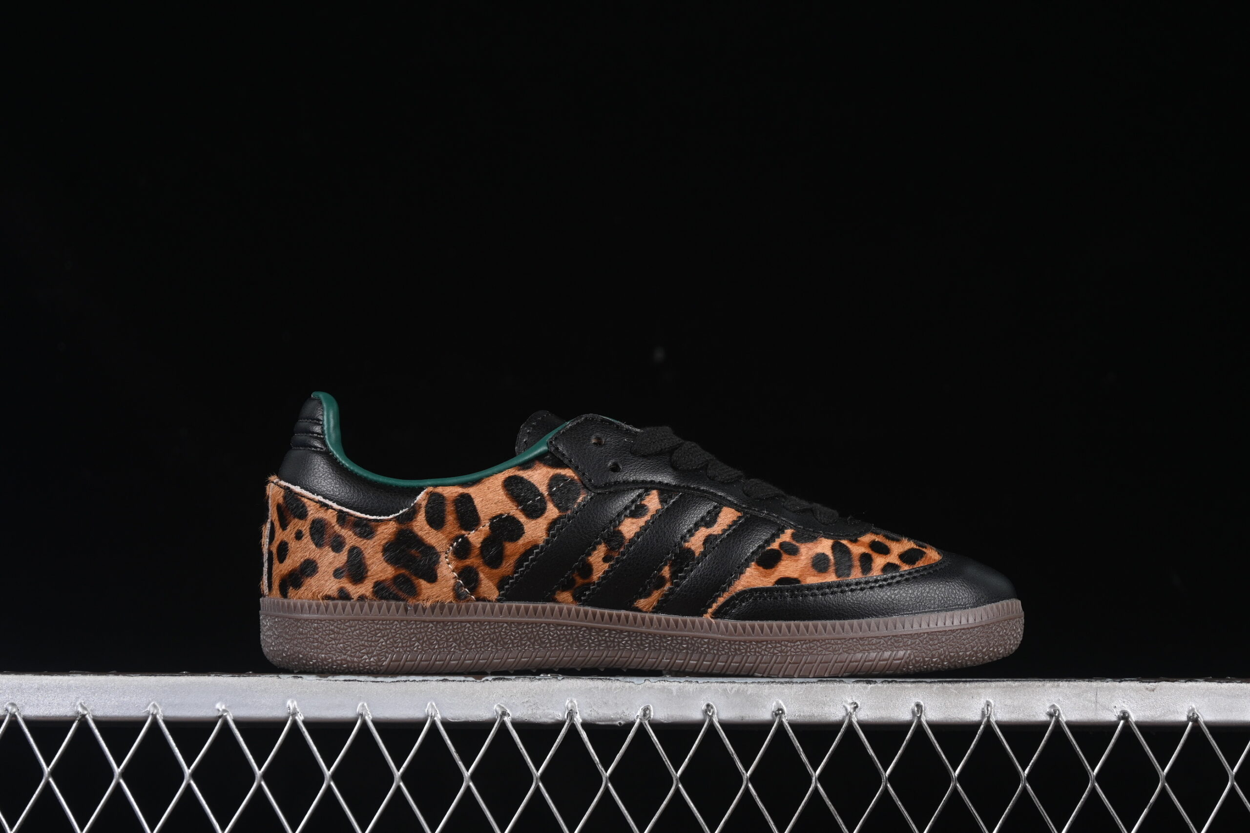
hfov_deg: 27.0
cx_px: 625
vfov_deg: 18.2
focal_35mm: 75
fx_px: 2604
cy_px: 416
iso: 160
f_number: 6.3
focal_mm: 50
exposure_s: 1/60
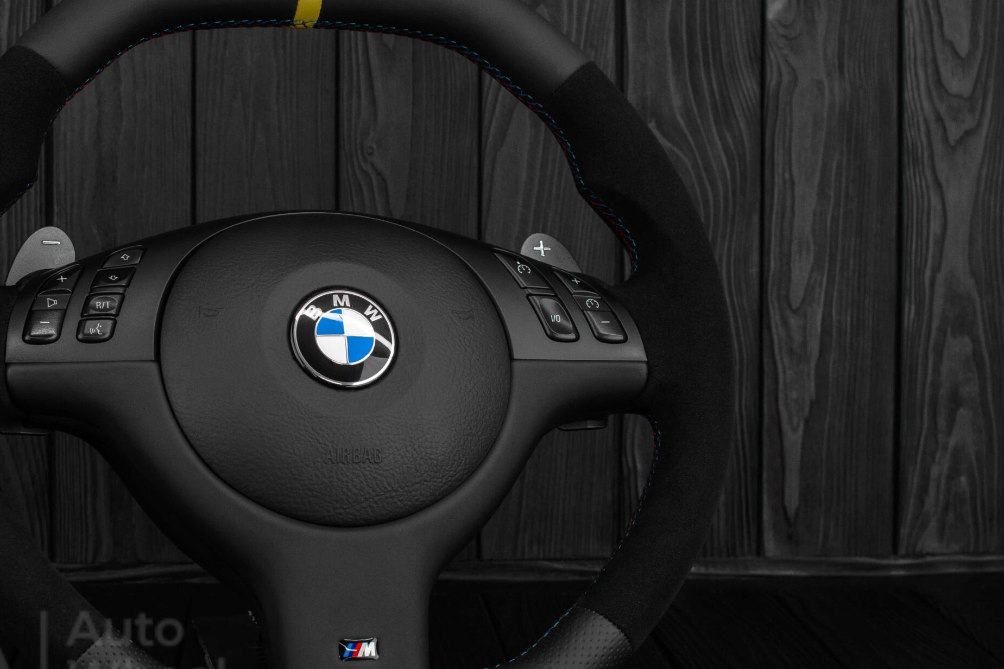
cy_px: 347
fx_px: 2027
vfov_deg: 18.8
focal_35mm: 73
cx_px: 338
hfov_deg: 27.7
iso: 500
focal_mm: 35
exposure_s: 1/125
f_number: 6.3
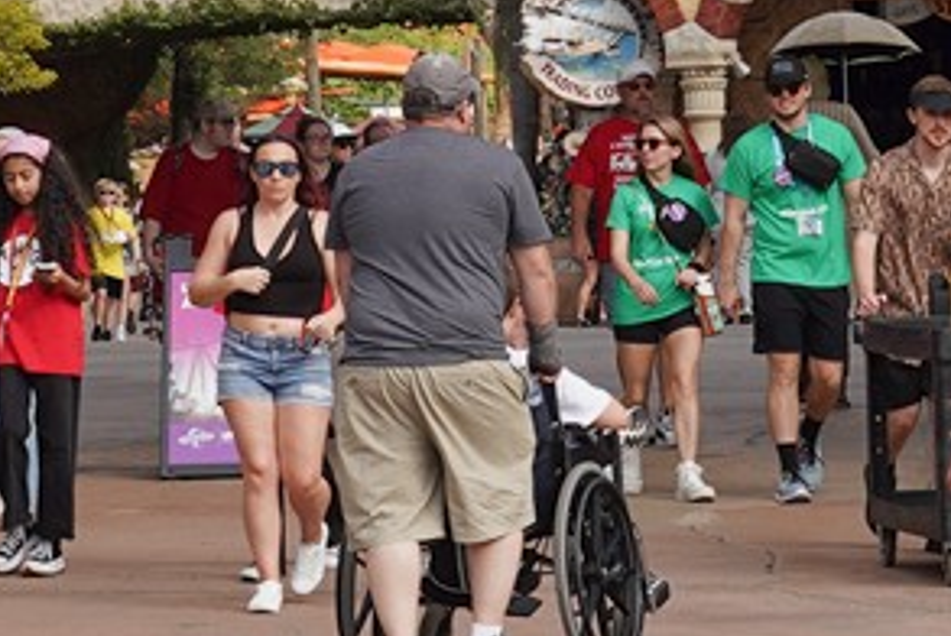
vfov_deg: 6.0
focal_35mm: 225
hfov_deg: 9.1
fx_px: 5950
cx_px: 721
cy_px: -357
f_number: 11
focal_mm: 33
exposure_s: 1/100
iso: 100
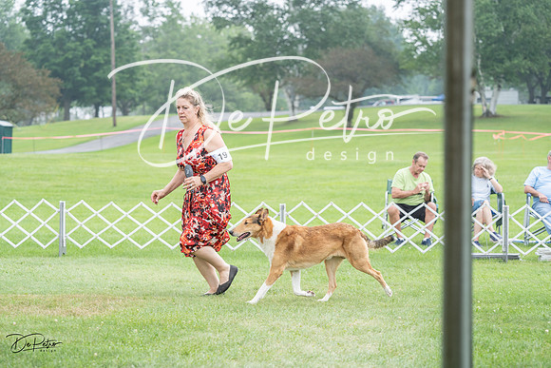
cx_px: 276
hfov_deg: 19.6
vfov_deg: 13.2
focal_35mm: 104
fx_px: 1592
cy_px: 184
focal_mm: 104
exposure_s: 1/400
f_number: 4.5
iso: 400
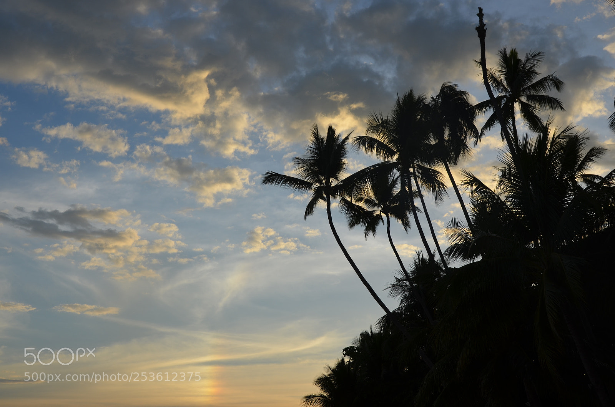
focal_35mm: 48
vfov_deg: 27.9
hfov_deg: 41.2
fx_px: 818
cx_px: 308
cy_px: 204
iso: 100
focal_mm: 32
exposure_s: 1/250
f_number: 8
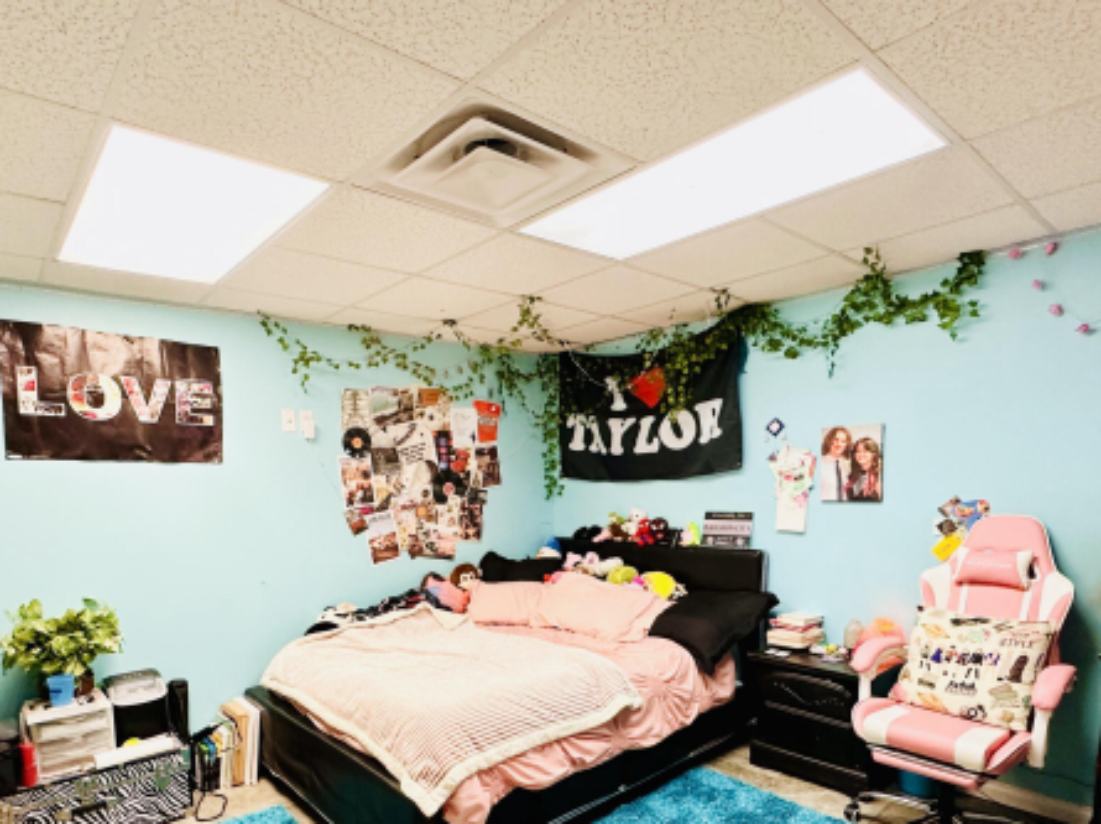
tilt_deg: -6.0
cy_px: 549
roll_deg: +1.2
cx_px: 516
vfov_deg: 61.8
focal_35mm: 21
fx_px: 667
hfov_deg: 78.9
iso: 320
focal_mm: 2.22
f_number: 2.2
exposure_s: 1/120
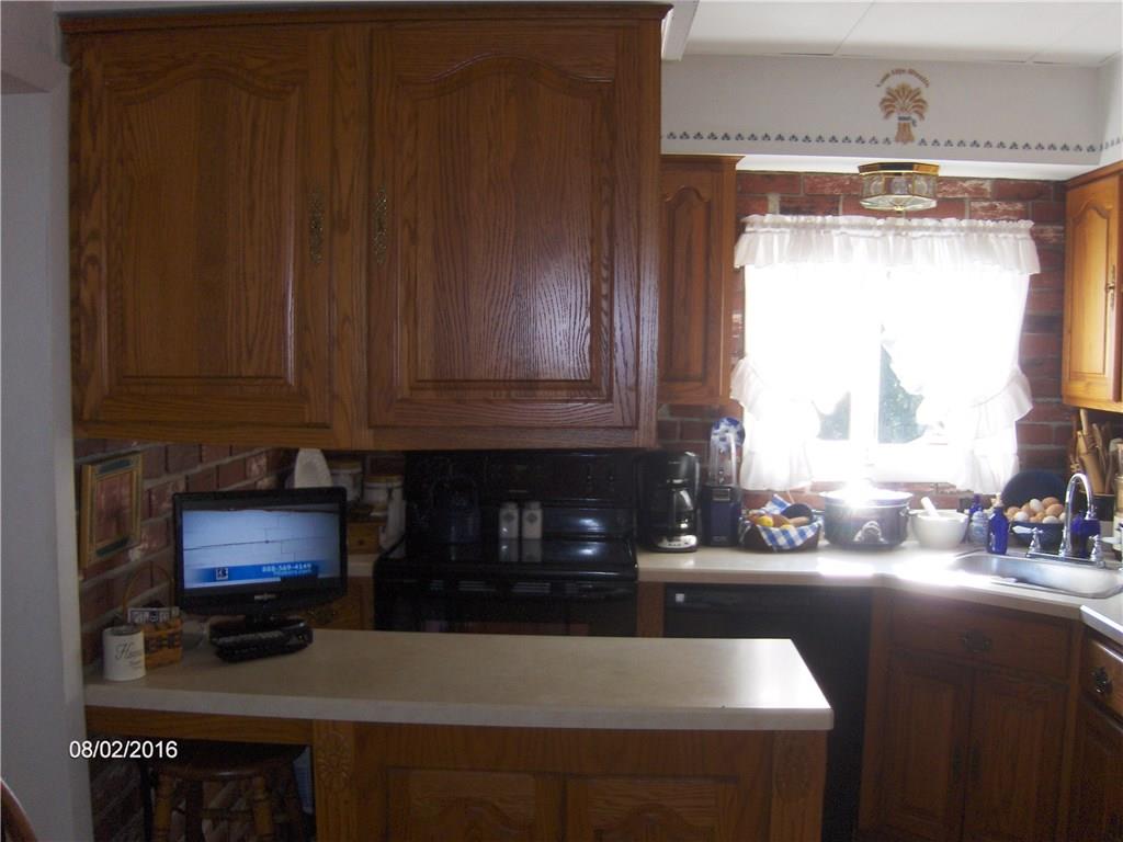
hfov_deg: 52.6
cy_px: 421
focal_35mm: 35
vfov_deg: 40.7
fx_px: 1135
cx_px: 562
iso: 101
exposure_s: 1/60
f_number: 2.8
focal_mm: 7.5
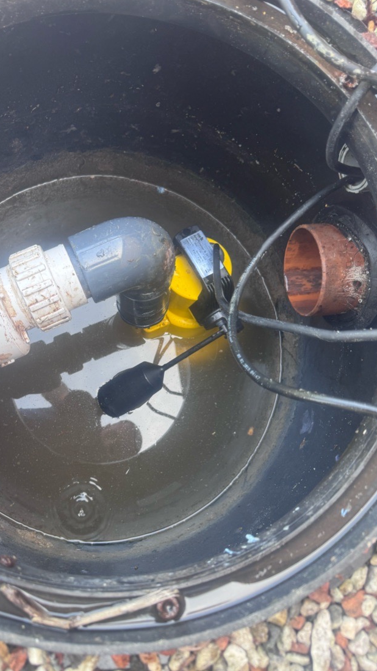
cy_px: 332
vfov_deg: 69.9
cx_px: 126
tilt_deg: -82.2
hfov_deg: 42.3
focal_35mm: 27
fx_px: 480
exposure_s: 1/121
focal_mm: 6.76
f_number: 1.78
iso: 125
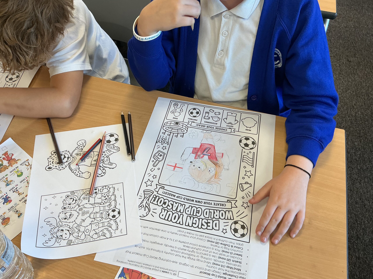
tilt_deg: -52.4
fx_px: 312
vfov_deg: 48.2
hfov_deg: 61.7
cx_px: 186
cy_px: 140
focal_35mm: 29
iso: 40
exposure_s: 1/60
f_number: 1.8
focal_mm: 3
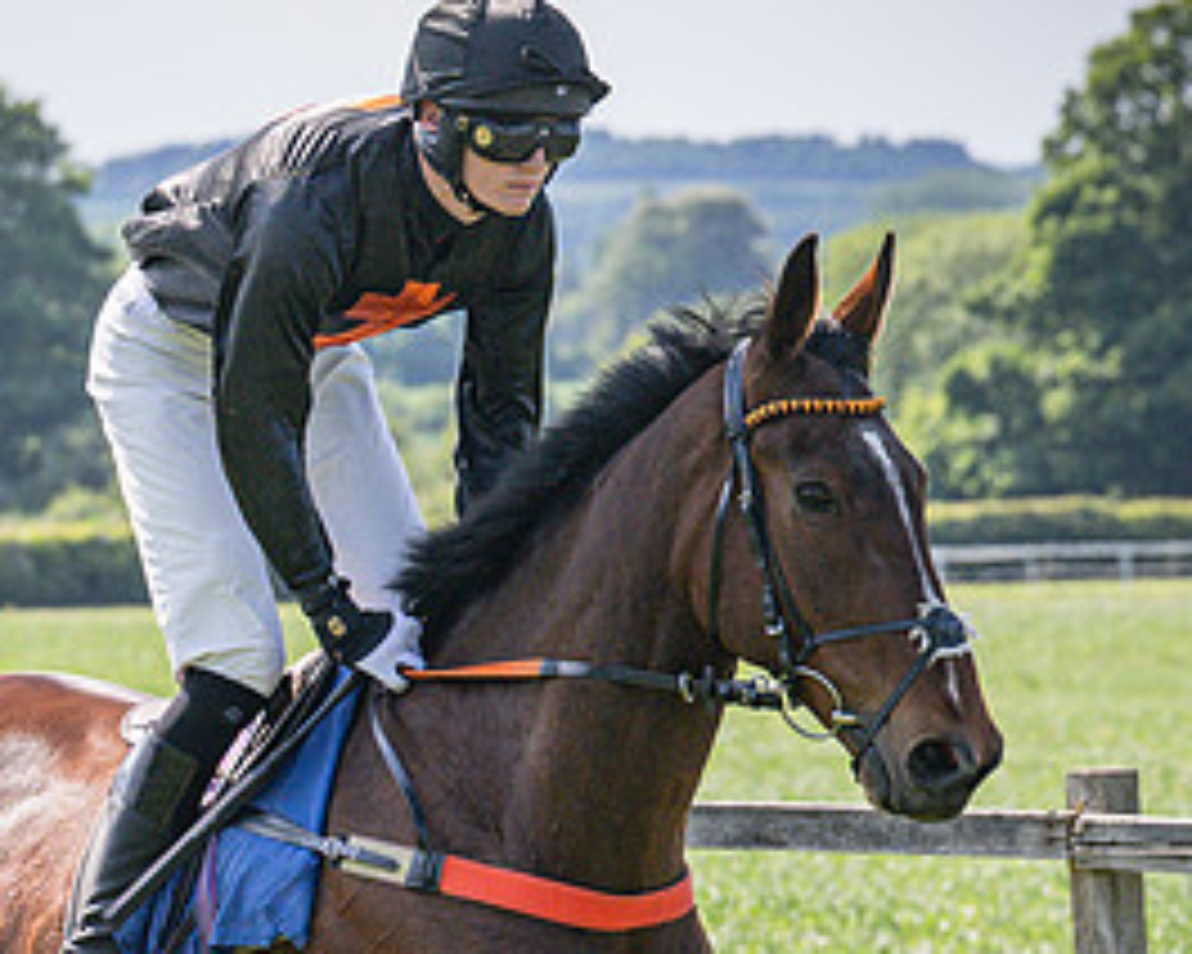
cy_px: 782
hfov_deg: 5.3
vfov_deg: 4.2
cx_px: -4
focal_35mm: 367
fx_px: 12947
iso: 400
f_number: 4
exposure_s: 1/3200
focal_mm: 92
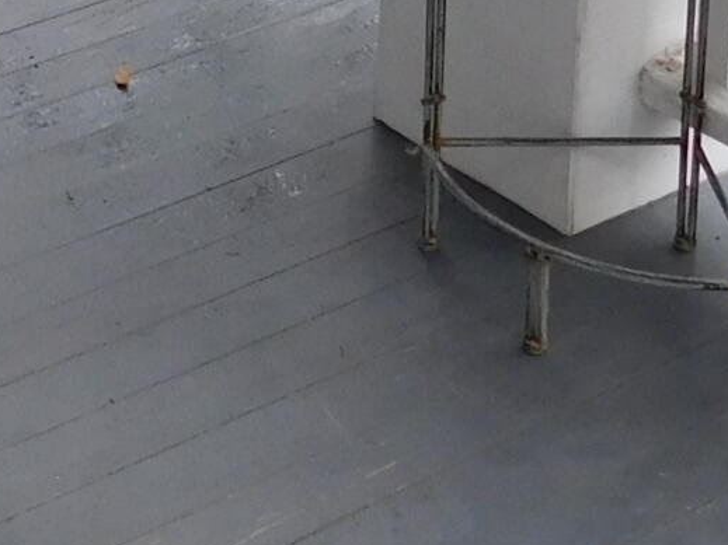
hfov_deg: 14.6
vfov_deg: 10.2
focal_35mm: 133
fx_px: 2796
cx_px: 20
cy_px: -605
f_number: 3
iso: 125
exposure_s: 1/80
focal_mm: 4
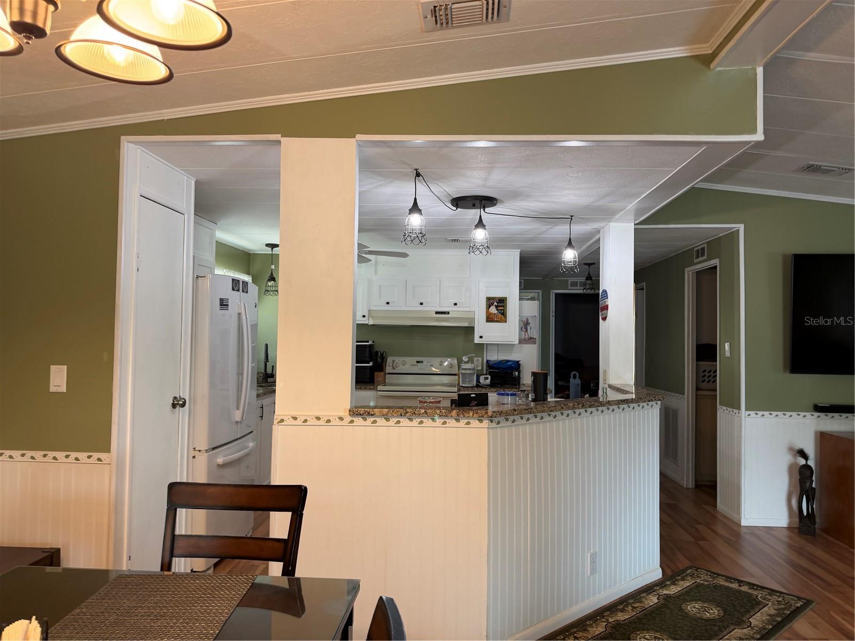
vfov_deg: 56.8
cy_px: 320
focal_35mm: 24
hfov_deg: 71.6
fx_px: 593
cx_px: 428
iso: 125
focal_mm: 6.76
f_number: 1.78
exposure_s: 1/60
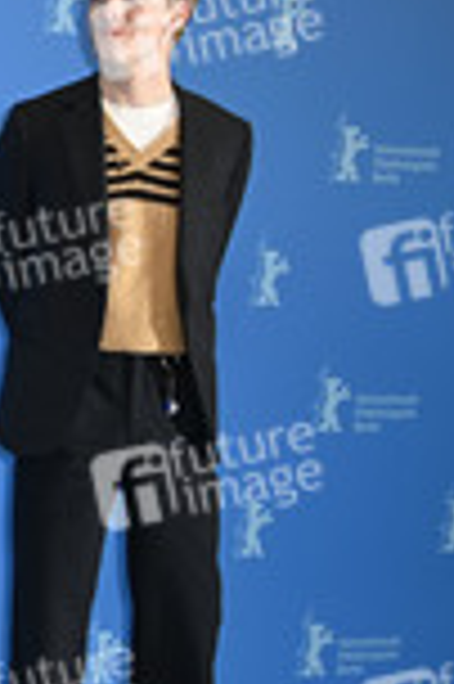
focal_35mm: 107
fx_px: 2029
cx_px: -362
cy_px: 364
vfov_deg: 19.1
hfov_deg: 11.8
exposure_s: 1/200
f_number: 5.6
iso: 800
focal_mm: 36
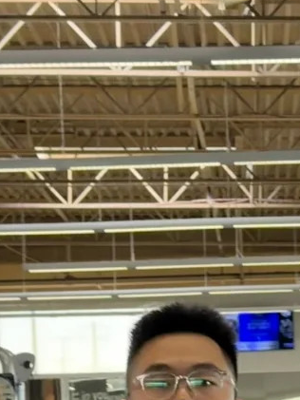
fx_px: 1894
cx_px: 333
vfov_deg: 11.4
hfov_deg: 9.0
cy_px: 647
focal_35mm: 164
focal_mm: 6.76
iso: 160
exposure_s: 1/74
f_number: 1.78
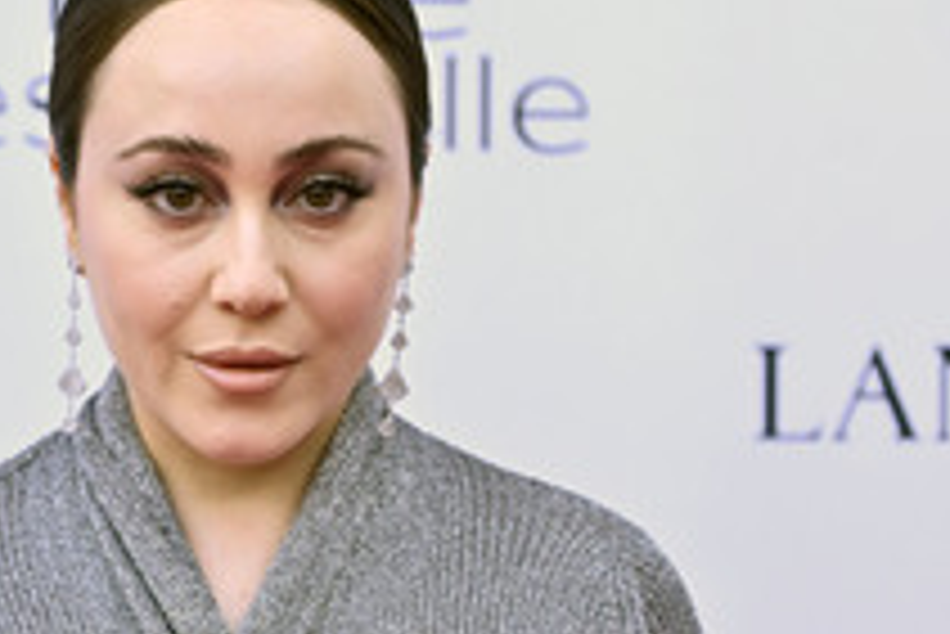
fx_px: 4621
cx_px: 236
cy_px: 522
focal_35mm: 175
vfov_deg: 7.8
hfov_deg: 11.7
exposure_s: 1/1000
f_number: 2.8
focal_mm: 82
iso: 1000
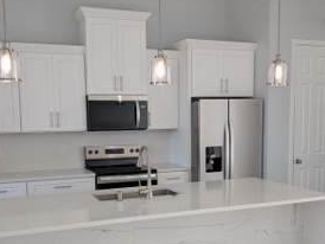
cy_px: 159
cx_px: 158
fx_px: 395
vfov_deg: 34.1
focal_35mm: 42
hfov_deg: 44.8
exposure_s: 1/220
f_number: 1.68
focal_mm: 6.9
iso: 25
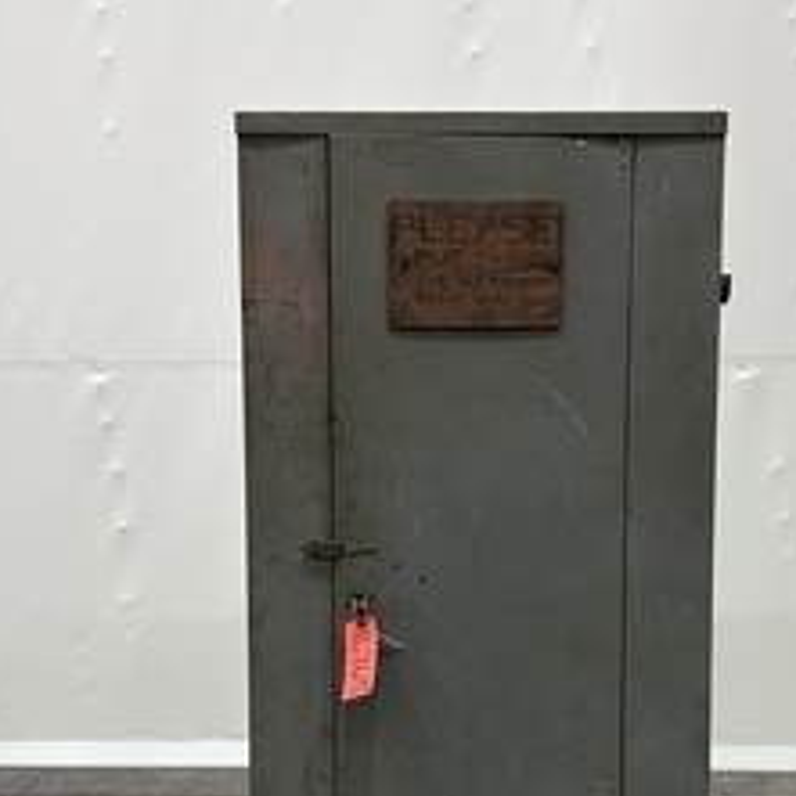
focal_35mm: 50
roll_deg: +0.9
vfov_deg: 33.8
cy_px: 522
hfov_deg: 33.9
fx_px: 1301
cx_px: 472
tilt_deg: -6.0
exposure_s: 1/60
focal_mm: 5.7
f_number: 1.5
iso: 160
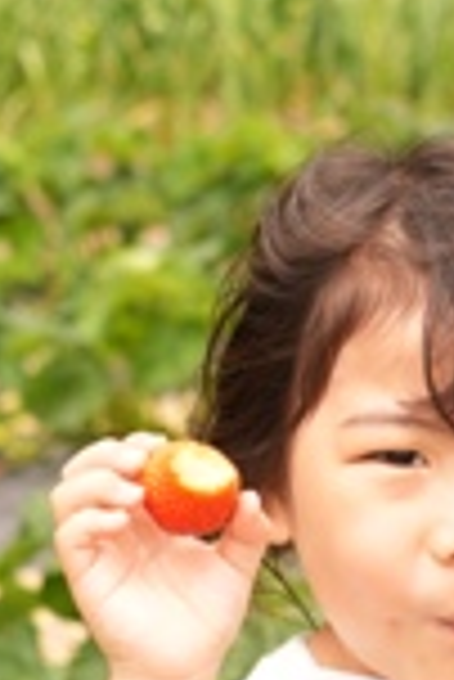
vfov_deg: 9.4
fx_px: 4120
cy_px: 592
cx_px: 503
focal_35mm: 218
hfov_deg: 6.3
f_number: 5.6
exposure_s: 1/400
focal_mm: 55
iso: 200
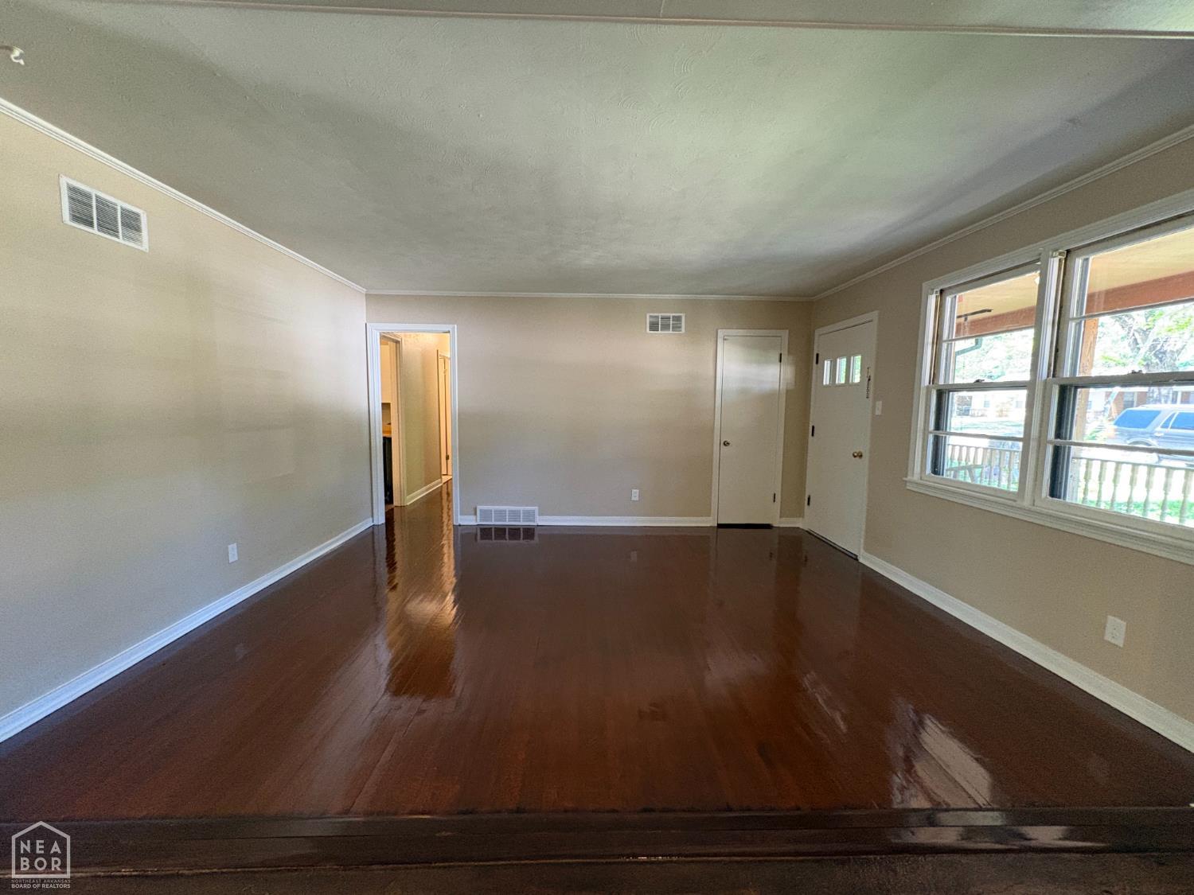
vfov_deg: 85.7
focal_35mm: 14
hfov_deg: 102.1
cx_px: 597
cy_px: 448
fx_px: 483
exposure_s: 1/60
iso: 500
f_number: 2.2
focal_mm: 2.22
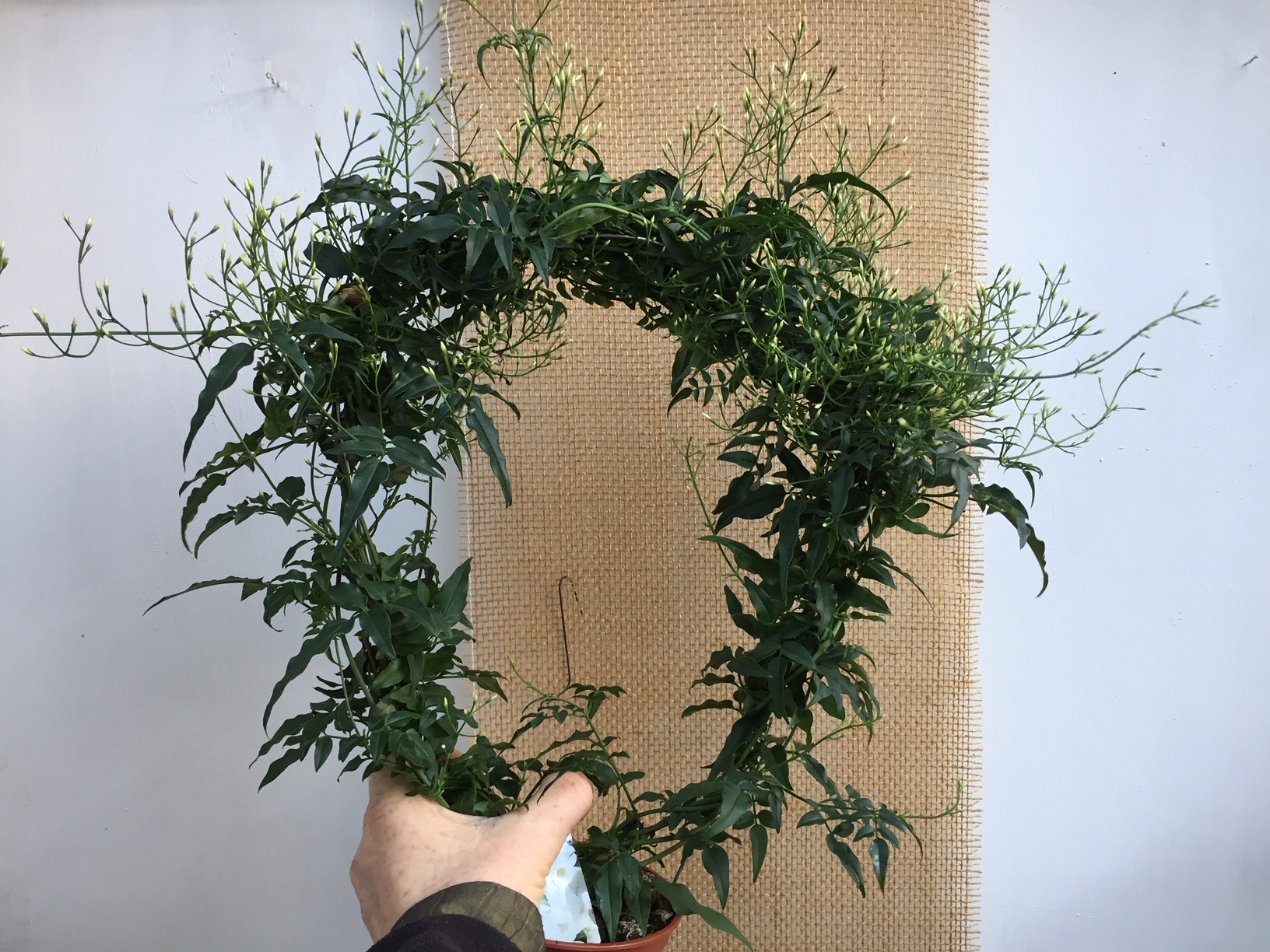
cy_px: 476
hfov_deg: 61.7
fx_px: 1064
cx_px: 635
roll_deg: +1.1
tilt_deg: -6.2
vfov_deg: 48.2
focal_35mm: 29
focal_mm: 4.15
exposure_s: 1/33
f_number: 2.2
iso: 40
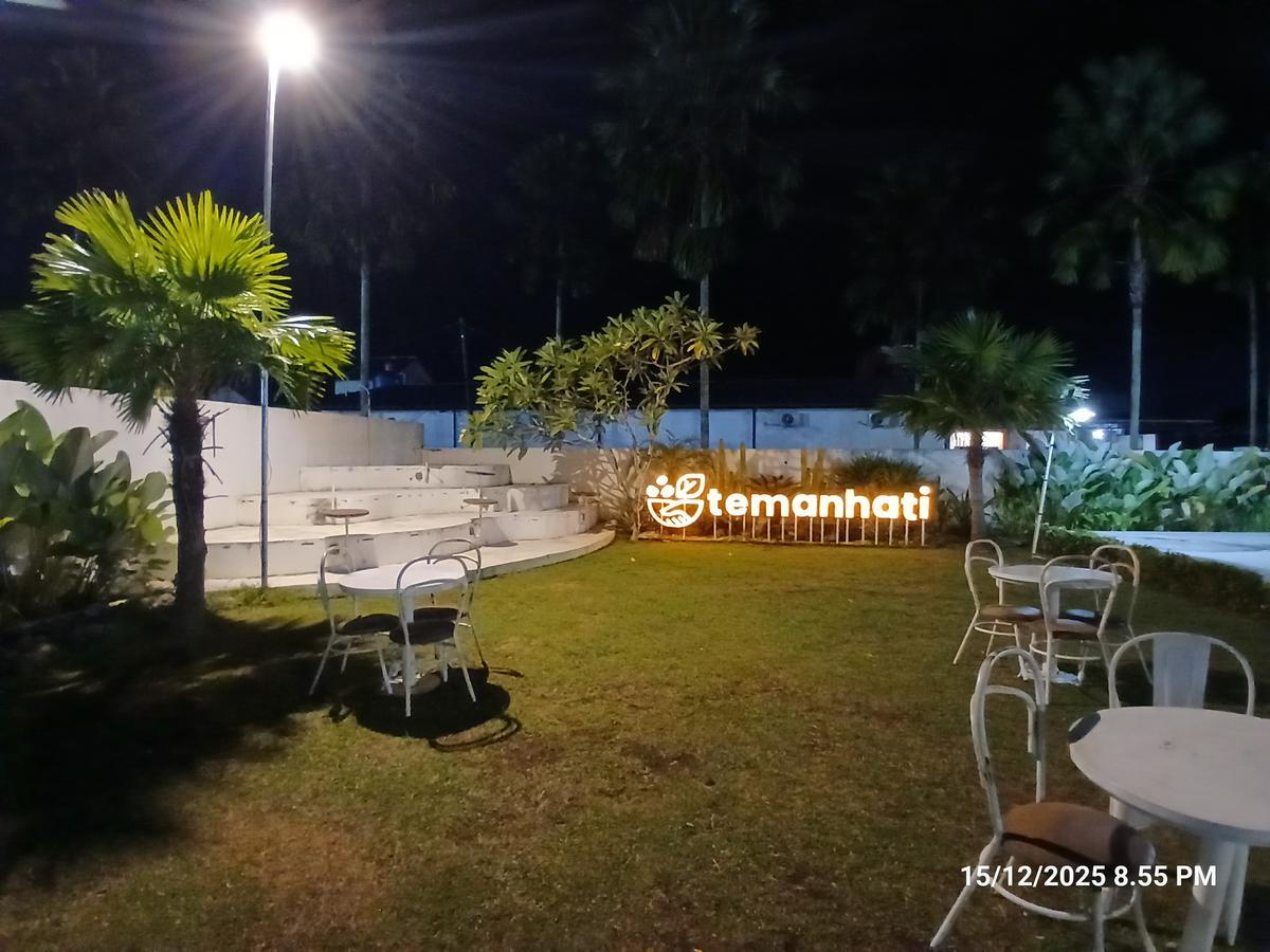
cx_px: 635
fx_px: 624
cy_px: 476
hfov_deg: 91.0
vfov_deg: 74.7
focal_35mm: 17
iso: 1000
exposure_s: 1/16.7
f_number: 2.2
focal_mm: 1.4
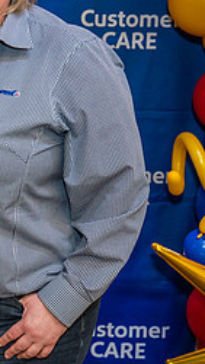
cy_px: 85
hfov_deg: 11.3
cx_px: -129
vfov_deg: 20.7
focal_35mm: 102
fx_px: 984
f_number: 4
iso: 1250
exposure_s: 1/160
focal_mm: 42
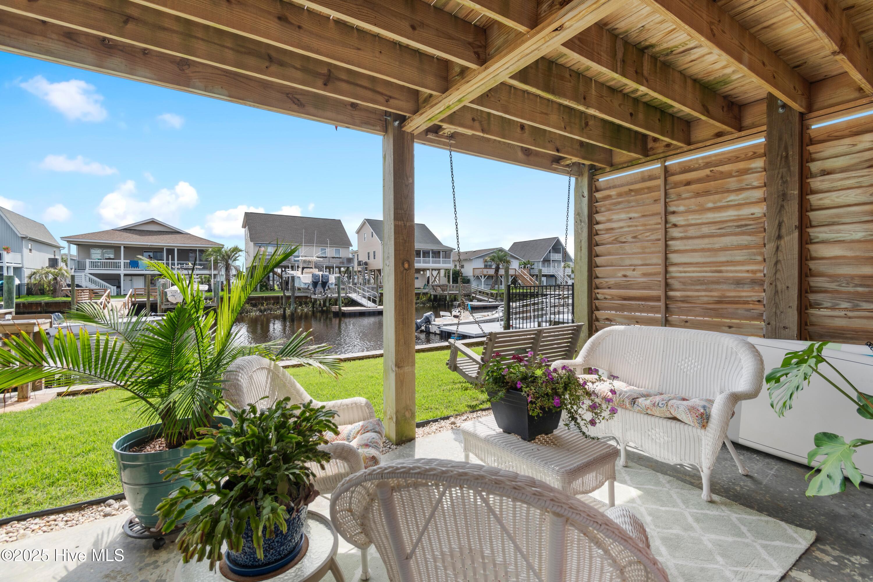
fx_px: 364
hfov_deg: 100.4
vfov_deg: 77.3
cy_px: 291
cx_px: 436
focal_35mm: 15
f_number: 5.6
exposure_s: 1/125
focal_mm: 10
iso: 100
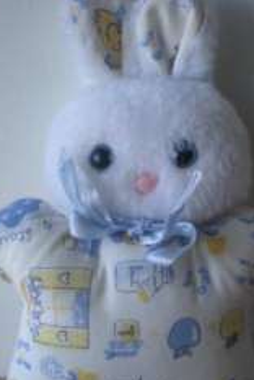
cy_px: 263
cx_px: 160
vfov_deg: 30.2
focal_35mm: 66
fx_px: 696
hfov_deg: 20.6
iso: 69
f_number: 3.1
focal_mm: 6.3
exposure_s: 1/59.8
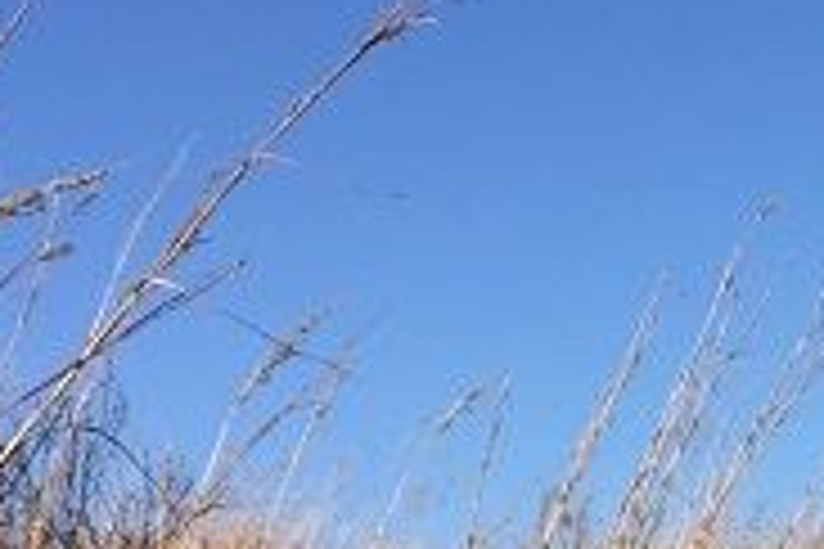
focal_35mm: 132
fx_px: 3021
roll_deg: +5.7
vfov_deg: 9.9
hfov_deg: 14.1
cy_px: 963
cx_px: 1382
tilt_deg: -1.8
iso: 32
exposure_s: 1/1799
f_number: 2.2
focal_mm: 4.15
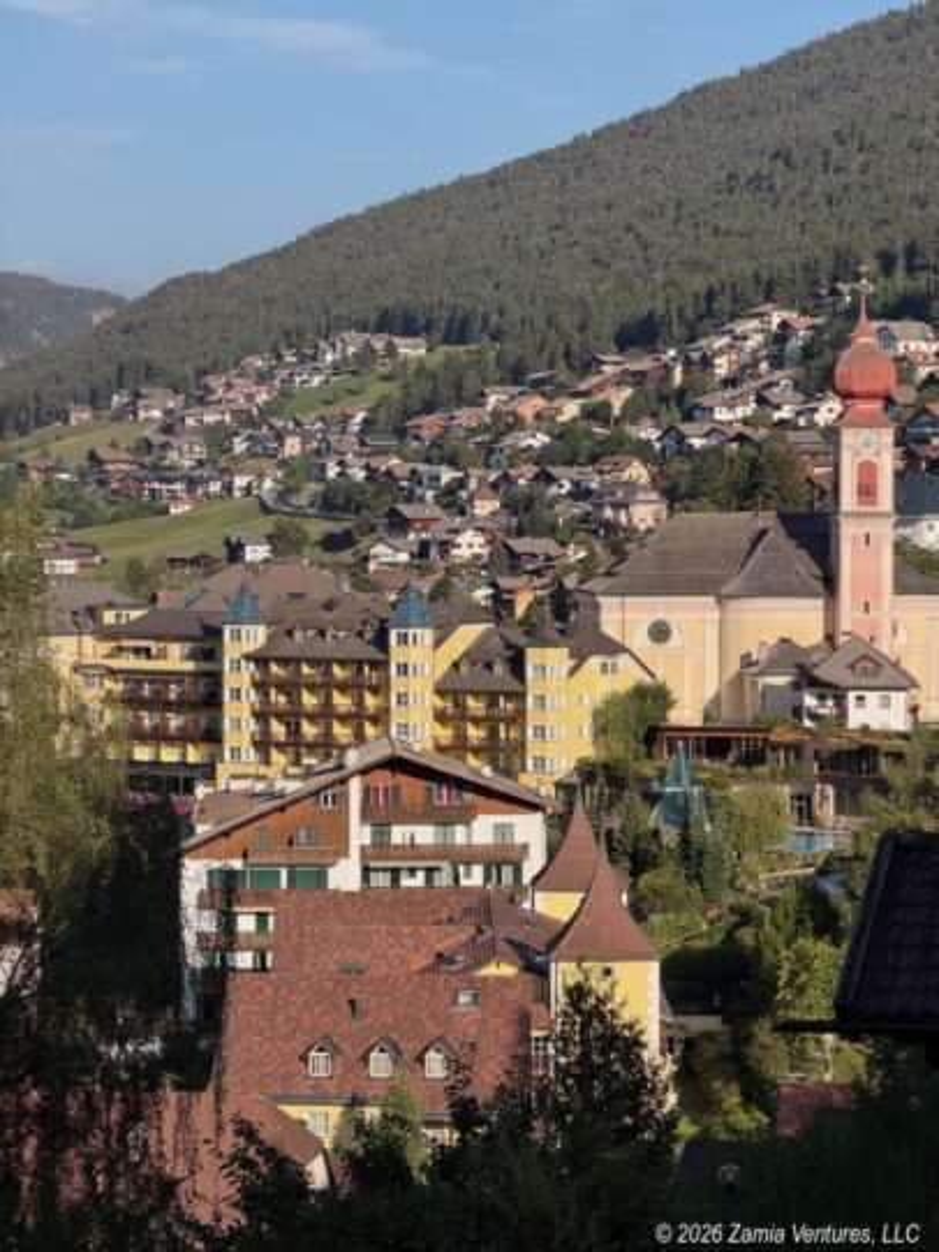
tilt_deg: -1.8
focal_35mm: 100
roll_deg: +0.0
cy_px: 626
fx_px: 3615
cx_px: 470
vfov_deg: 19.6
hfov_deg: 14.8
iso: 25
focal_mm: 16.89
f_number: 2.8
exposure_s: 1/638
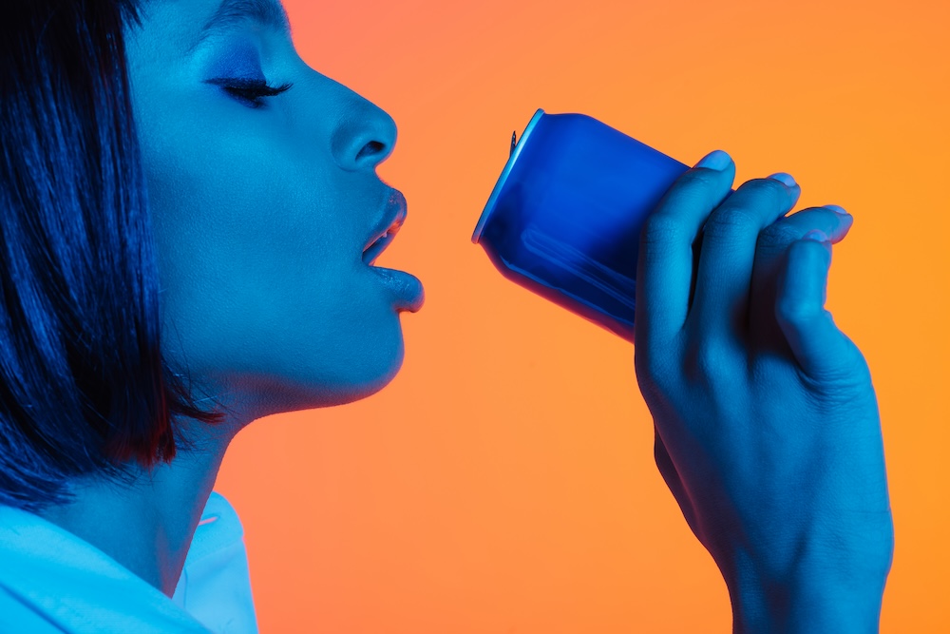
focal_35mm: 105
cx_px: 475
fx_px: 2771
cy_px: 317
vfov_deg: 13.0
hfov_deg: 19.5
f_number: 11
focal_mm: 105
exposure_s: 1/200
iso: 100
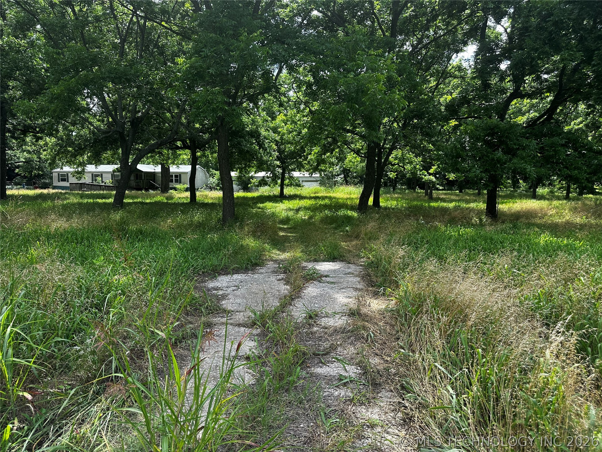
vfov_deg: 56.8
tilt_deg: -7.1
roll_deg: -1.6
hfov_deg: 71.6
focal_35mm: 24
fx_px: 417
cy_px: 226
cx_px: 301
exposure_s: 1/1040
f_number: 1.78
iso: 80
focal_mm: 6.86
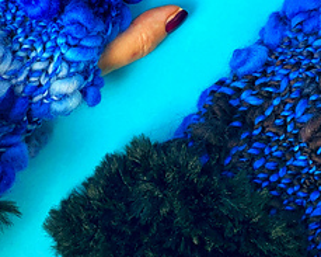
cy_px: 97
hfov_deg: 26.5
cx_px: 93
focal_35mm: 71
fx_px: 674
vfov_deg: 21.5
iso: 64
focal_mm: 4.25
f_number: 1.8
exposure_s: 1/50
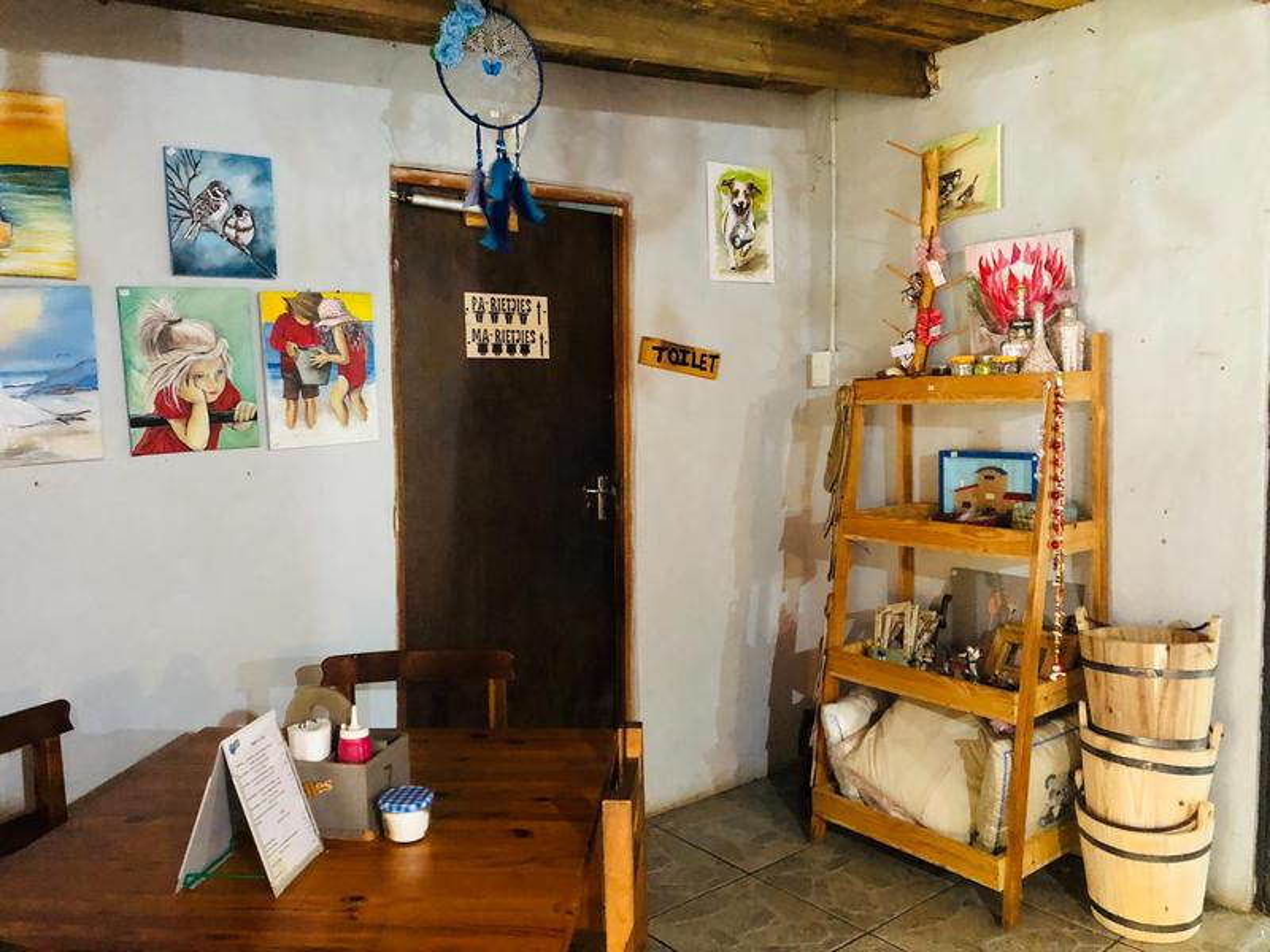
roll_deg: -0.1
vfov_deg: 49.7
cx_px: 635
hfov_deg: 63.4
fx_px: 1027
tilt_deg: -2.2
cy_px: 476
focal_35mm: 28
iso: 125
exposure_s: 1/4
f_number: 1.8
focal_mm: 3.99
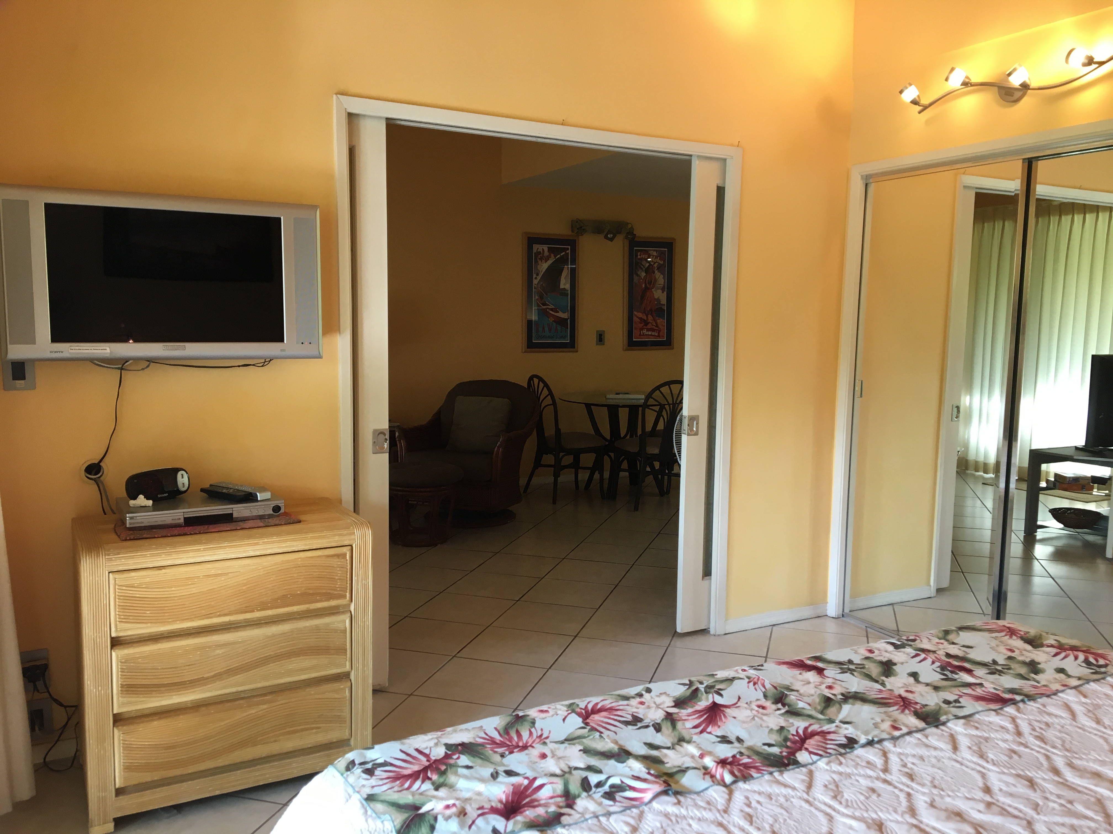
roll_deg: -0.7
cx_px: 556
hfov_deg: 61.7
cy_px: 417
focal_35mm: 29
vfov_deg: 48.2
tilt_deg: -6.4
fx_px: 932
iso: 50
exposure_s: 1/30
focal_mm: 4.15
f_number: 2.2
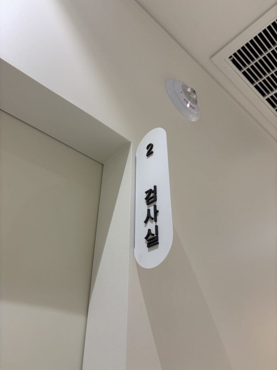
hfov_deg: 53.1
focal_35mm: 26
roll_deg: -0.8
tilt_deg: +35.0
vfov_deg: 67.3
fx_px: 277
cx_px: 138
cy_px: 185
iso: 64
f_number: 1.6
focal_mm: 5.96
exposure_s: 1/120
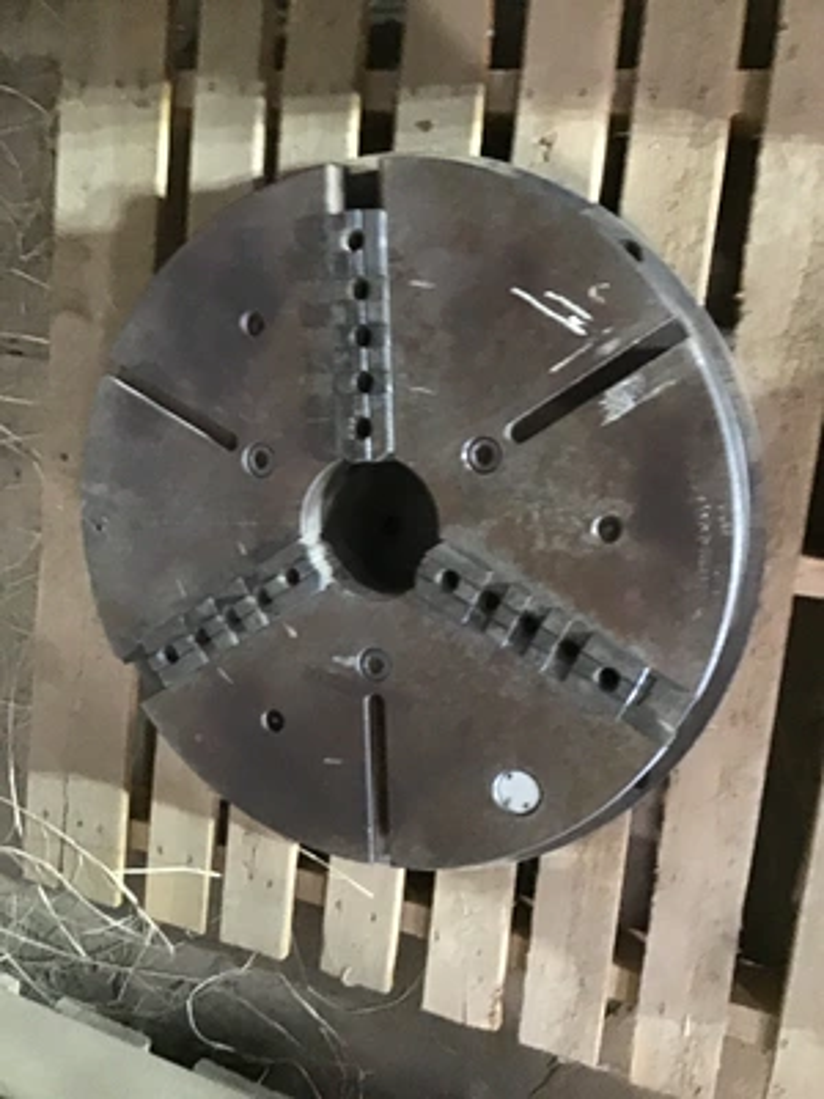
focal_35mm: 31
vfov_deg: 58.4
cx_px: 412
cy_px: 550
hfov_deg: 45.4
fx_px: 984
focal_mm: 3.3
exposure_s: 1/15
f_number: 2.4
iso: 640
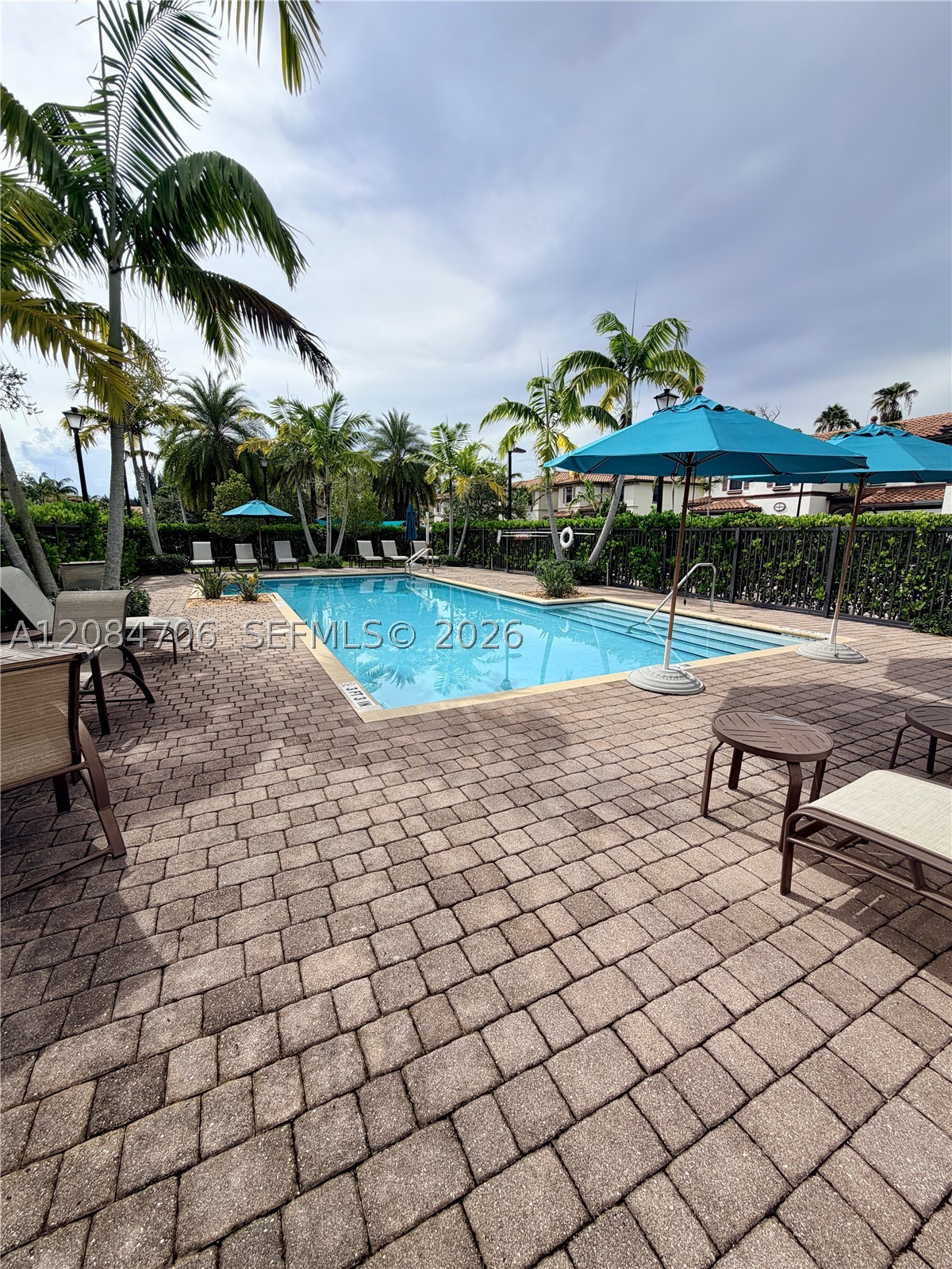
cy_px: 634
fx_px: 513
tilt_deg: -10.8
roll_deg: +0.3
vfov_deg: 102.1
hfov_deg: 85.7
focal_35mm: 14
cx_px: 476
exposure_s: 1/1033
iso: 20
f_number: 2.2
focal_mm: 2.22
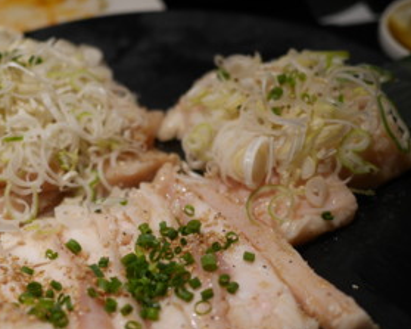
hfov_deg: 30.0
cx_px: 166
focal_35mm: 63
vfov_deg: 24.0
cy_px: 233
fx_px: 766
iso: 200
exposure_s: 1/125
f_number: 1.8
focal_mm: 20
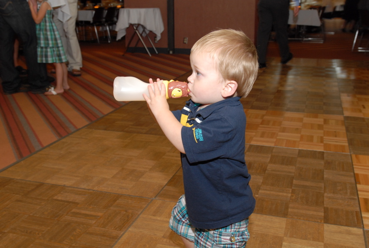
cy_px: 124
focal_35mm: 40
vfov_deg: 33.1
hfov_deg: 47.9
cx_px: 184
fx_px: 416
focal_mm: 27
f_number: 5.6
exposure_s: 1/60
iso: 400
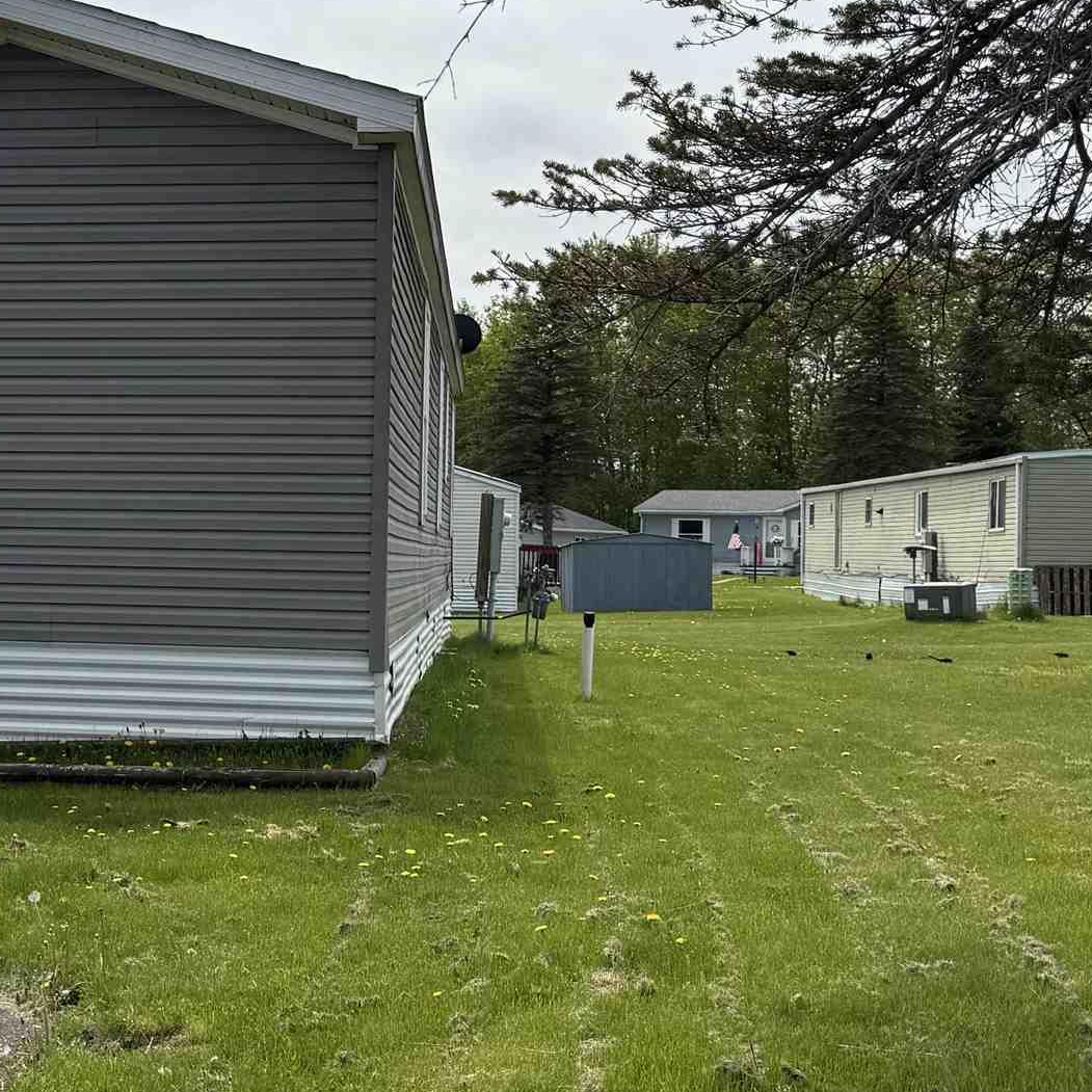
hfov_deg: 26.6
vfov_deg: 27.7
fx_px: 2213
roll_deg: -1.1
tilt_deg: +0.1
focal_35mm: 62
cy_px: 541
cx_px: 75
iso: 80
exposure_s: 1/5348
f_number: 1.78
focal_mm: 6.76
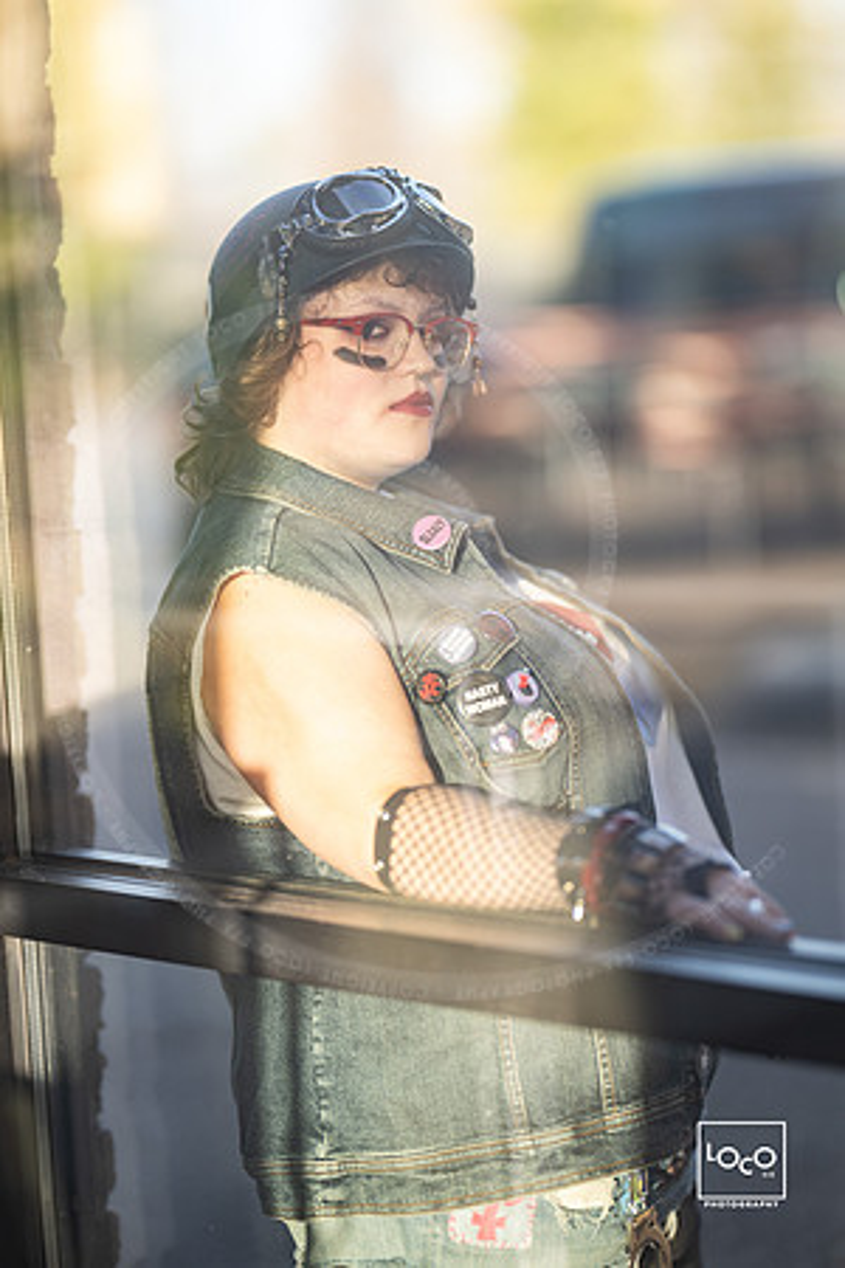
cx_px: 422
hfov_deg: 16.1
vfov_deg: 23.9
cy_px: 634
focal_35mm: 85
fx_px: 2992
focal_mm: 85
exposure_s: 1/640
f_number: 1.2
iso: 125
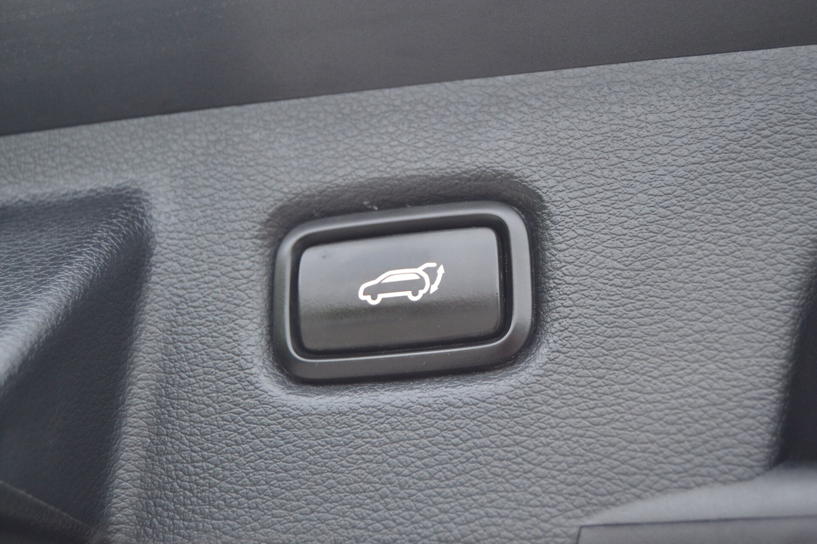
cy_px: 272
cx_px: 408
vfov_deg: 21.6
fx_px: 1430
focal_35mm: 63
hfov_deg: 31.9
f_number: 5
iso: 900
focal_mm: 42
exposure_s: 1/60
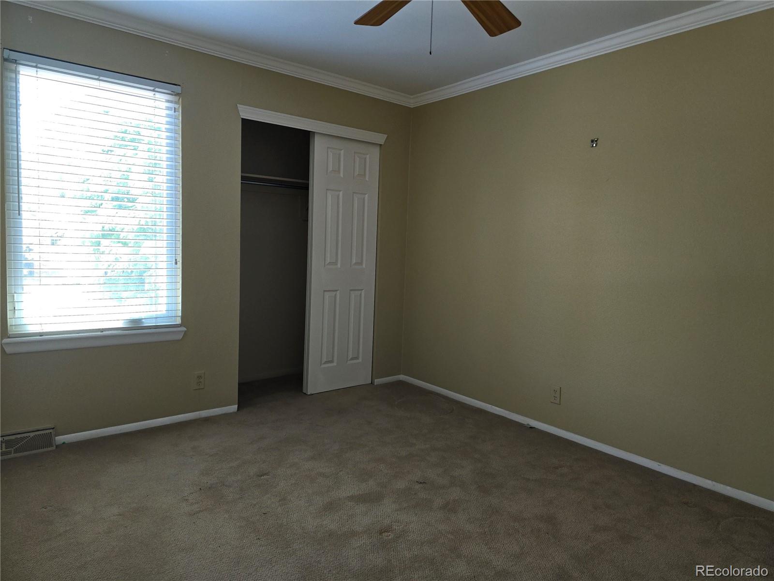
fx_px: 514
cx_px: 387
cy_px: 290
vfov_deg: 58.9
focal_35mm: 23
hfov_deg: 73.9
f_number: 1.7
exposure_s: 1/40
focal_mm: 6.3
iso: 100
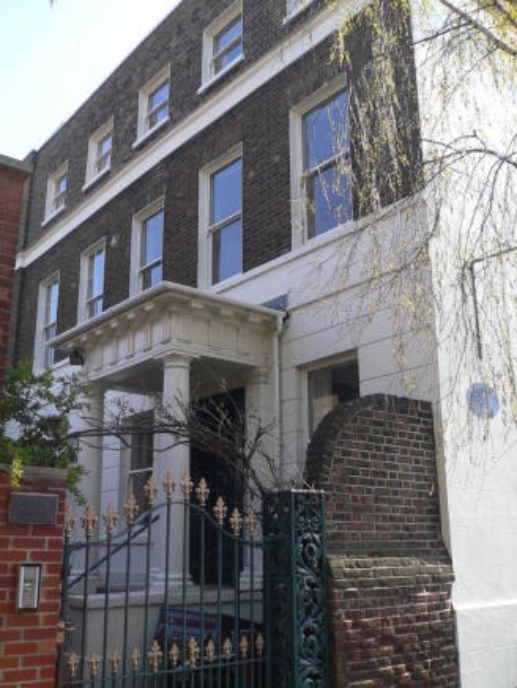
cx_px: 258
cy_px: 344
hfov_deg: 40.7
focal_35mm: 35
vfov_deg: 52.6
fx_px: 697
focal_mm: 5.8
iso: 64
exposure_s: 1/80
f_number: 5.6
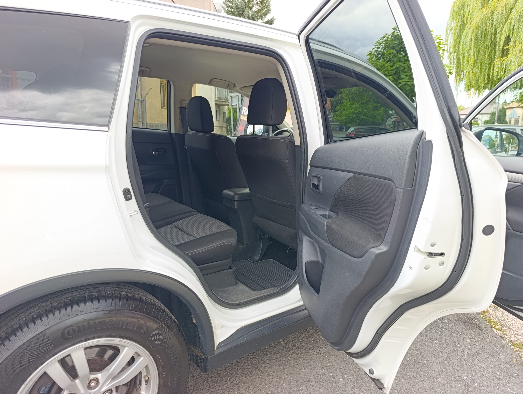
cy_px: 197
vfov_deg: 59.0
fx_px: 348
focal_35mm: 23
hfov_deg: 73.8
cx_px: 262
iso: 80
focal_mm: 6.14
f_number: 1.6
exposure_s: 1/100
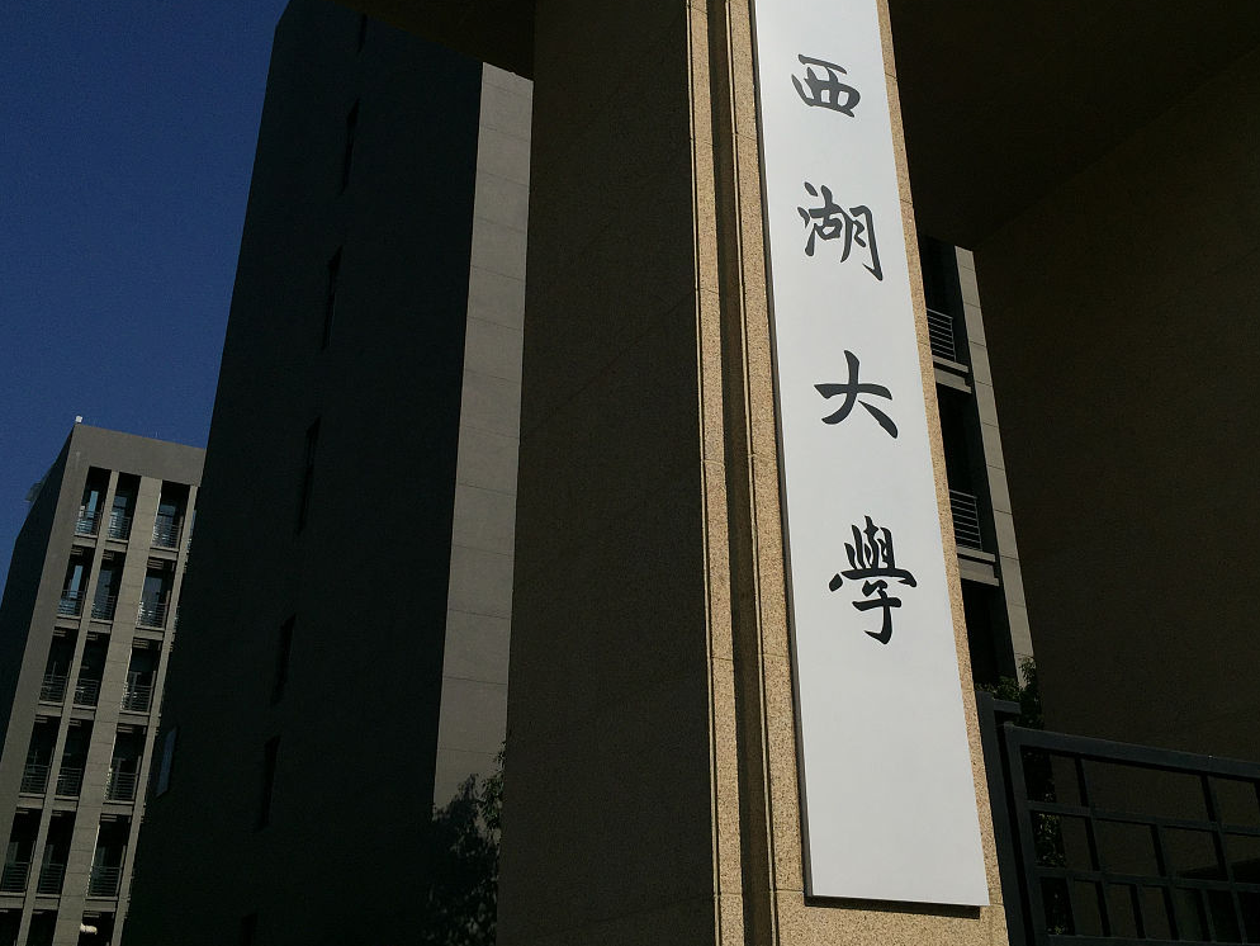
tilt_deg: +28.1
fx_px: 1274
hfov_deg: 52.5
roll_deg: +1.8
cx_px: 710
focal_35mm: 35
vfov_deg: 40.6
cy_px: 399
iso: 32
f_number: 2.2
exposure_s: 1/13333
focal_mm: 4.15
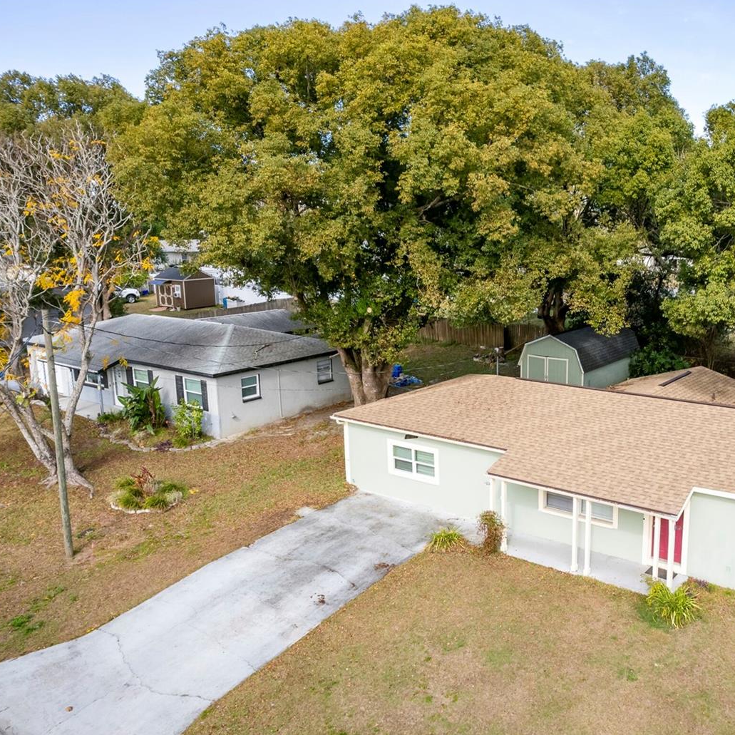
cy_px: 374
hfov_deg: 54.2
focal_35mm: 29
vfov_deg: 55.6
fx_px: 697
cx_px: 503
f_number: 2.8
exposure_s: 1/800
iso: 110
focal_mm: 8.38
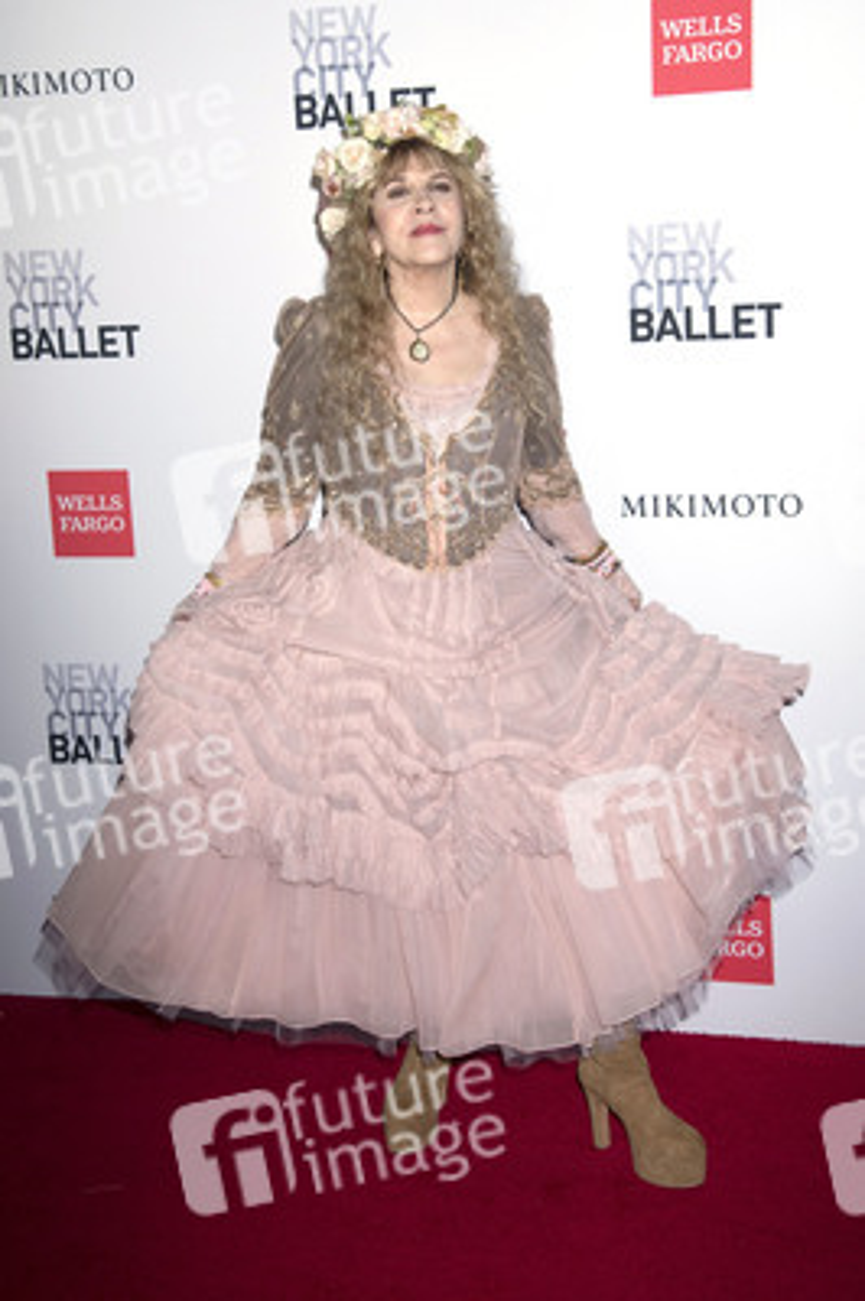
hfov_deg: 26.9
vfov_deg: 39.6
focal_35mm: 50
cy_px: 650
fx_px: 1805
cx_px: 432
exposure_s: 1/160
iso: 640
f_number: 6.3
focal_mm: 50
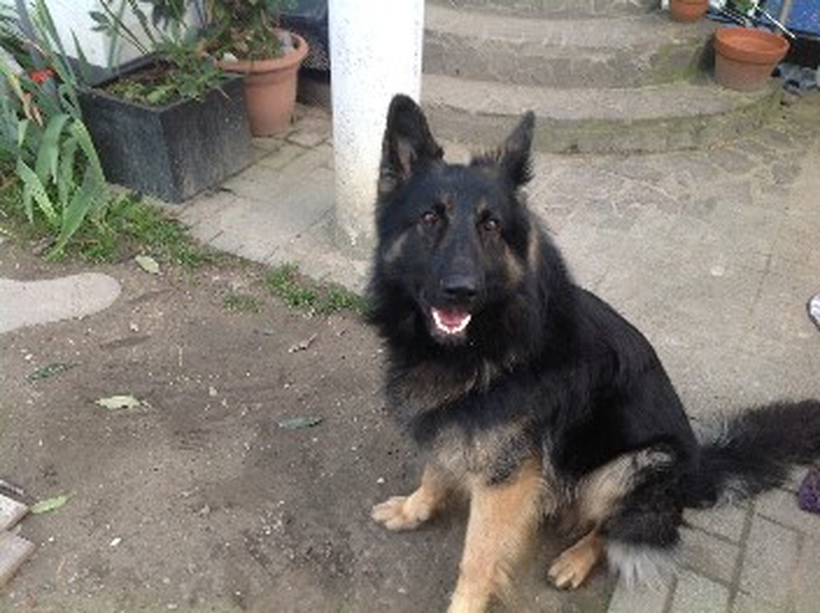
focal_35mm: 35
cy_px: 306
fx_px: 828
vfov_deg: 40.6
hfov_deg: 52.7
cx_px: 410
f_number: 2.4
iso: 80
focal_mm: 4.28
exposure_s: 1/30
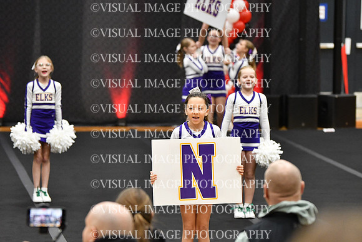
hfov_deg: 11.4
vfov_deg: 7.6
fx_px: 1810
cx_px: 181
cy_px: 121
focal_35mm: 180
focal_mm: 120
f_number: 2.8
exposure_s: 1/800
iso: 5000
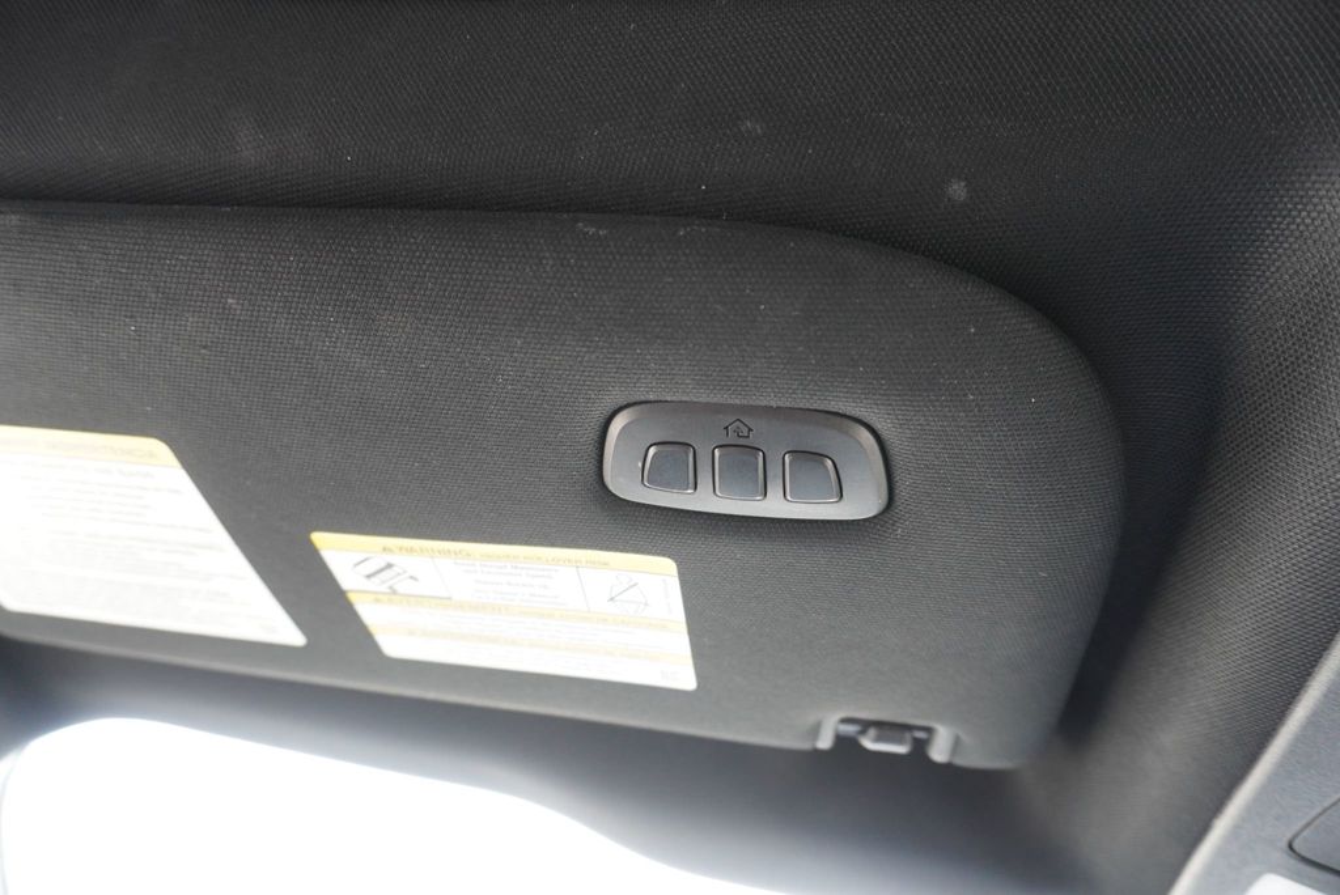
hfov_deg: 73.7
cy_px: 448
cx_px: 670
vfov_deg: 53.2
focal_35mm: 24
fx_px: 894
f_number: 4
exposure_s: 1/60
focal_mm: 16
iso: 800
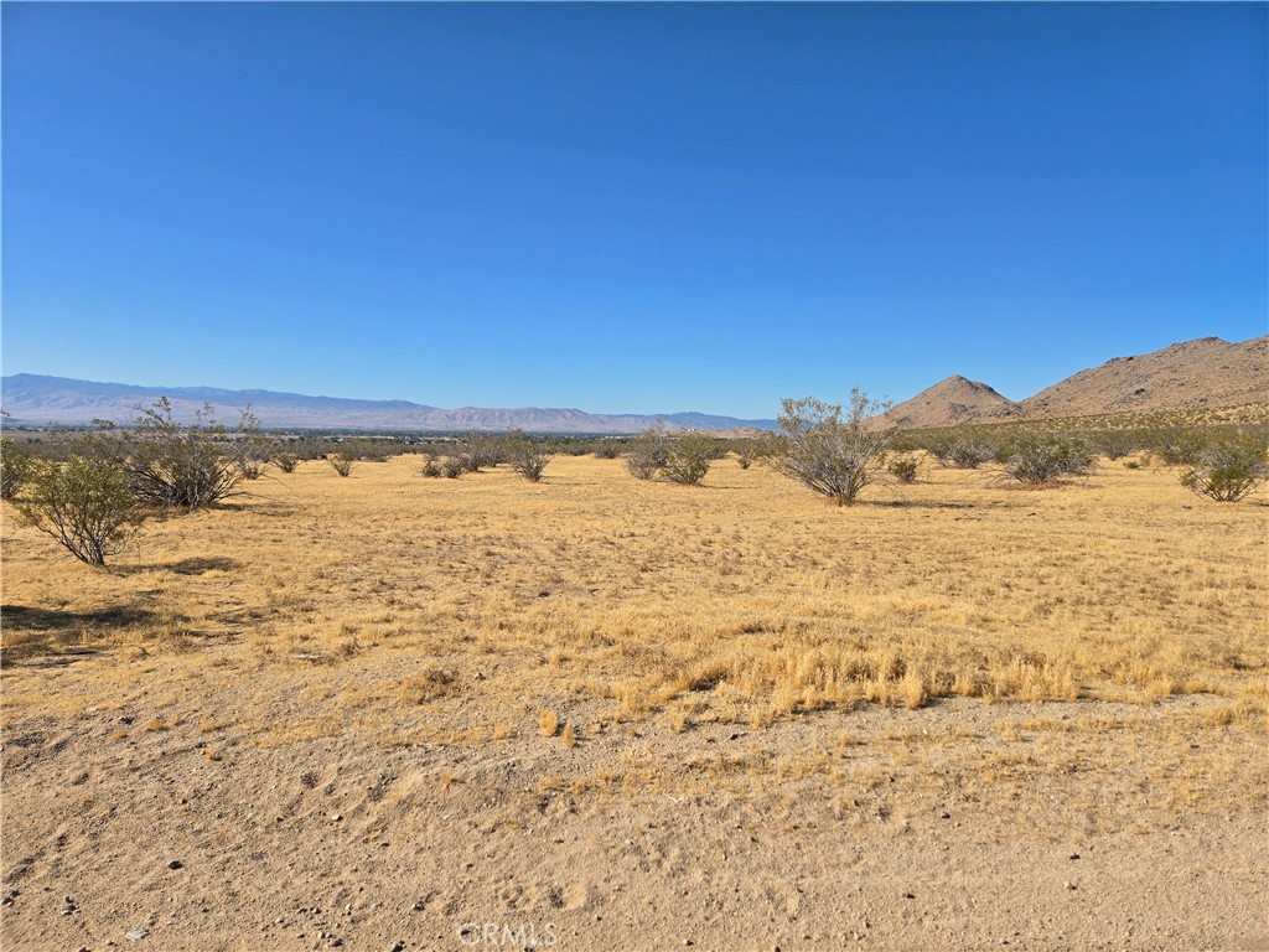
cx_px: 634
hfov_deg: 73.9
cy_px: 476
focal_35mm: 23
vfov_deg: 58.9
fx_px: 843
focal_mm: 5.4
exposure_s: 1/2371
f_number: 1.8
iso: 25
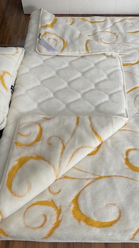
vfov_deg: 52.8
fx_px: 249
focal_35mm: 38
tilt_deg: -52.1
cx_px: 91
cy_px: 124
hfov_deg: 31.0
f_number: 1.8
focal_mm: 4.25
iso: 250
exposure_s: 1/60
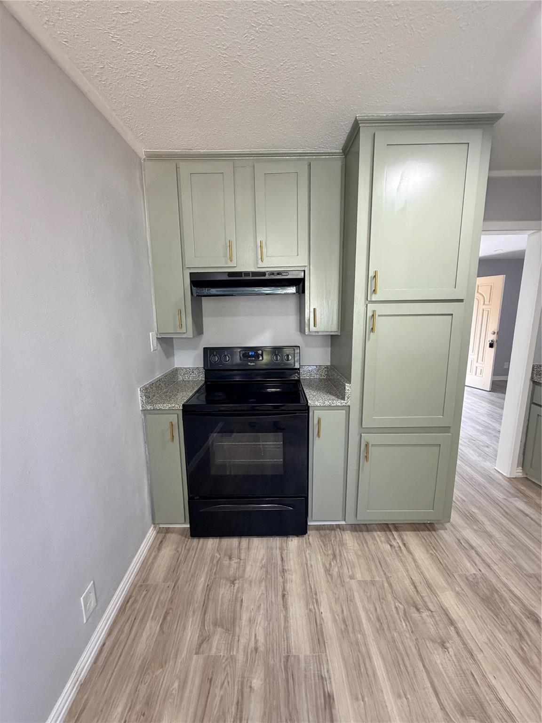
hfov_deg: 85.7
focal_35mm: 14
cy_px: 362
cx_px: 271
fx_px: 292
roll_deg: +1.5
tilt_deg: -7.7
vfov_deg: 102.1
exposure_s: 1/106
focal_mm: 2.22
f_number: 2.2
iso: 320
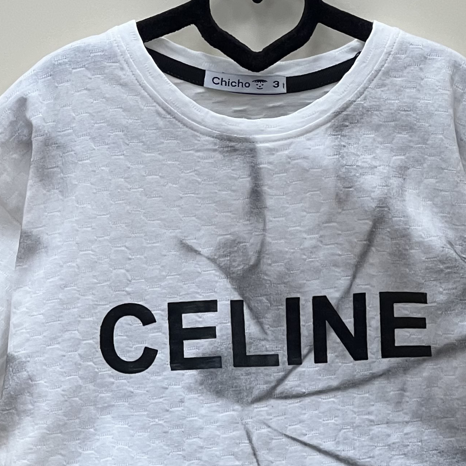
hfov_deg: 8.2
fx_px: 3244
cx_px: 249
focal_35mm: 213
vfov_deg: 8.2
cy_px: 444
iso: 100
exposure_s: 1/100
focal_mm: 9
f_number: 2.8
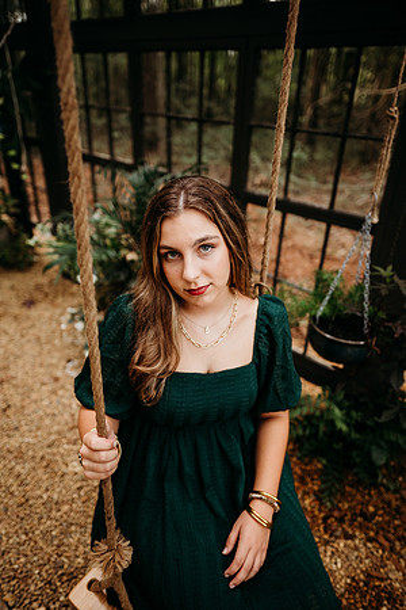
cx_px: 203
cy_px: 305
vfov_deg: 73.7
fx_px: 406
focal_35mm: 24
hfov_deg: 53.1
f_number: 2.2
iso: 400
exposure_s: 1/320
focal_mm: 24
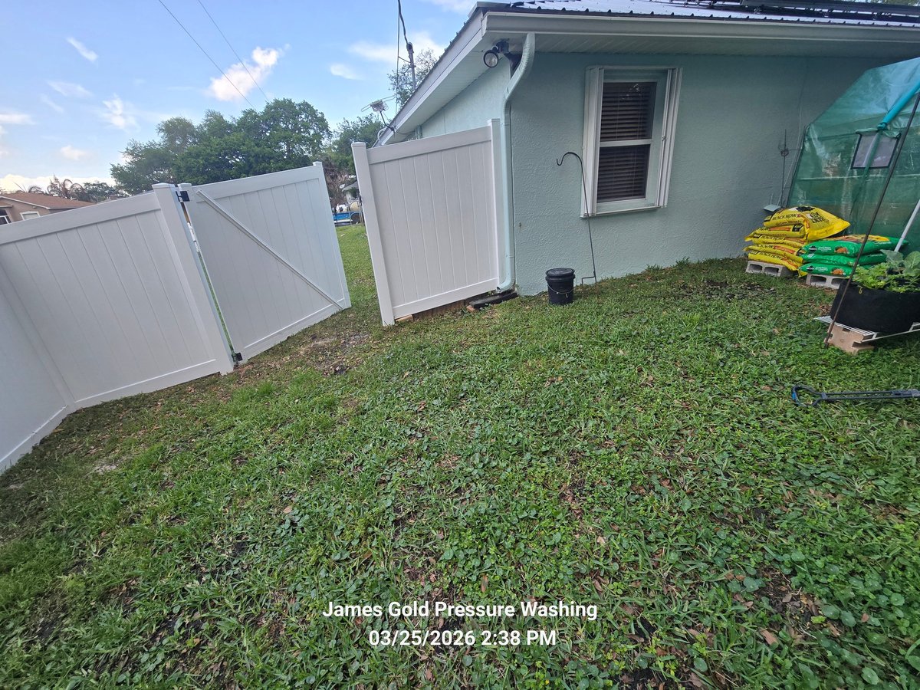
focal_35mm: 13
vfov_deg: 89.9
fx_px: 346
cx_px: 460
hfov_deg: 106.2
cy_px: 345
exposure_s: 1/619
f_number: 2.2
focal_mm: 2.2
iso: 50
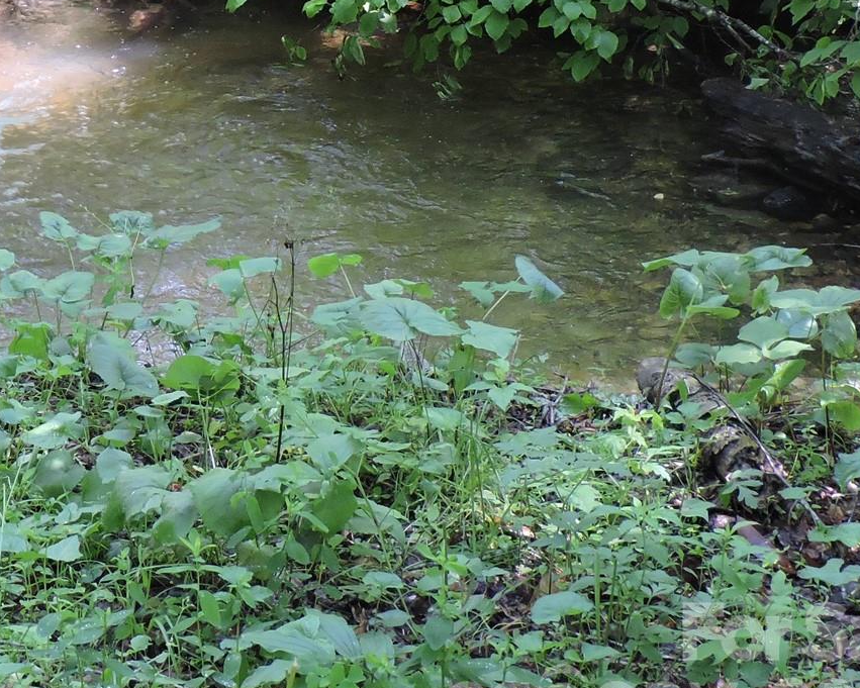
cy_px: 16
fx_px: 2393
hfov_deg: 19.7
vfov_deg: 16.1
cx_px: -19
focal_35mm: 94
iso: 360
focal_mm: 7.1
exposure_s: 1/50
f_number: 3.3
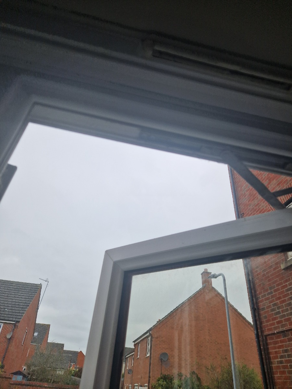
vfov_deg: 73.9
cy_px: 194
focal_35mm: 23
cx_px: 146
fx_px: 259
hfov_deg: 58.9
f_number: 1.8
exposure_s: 1/1040
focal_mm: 5.4
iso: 50
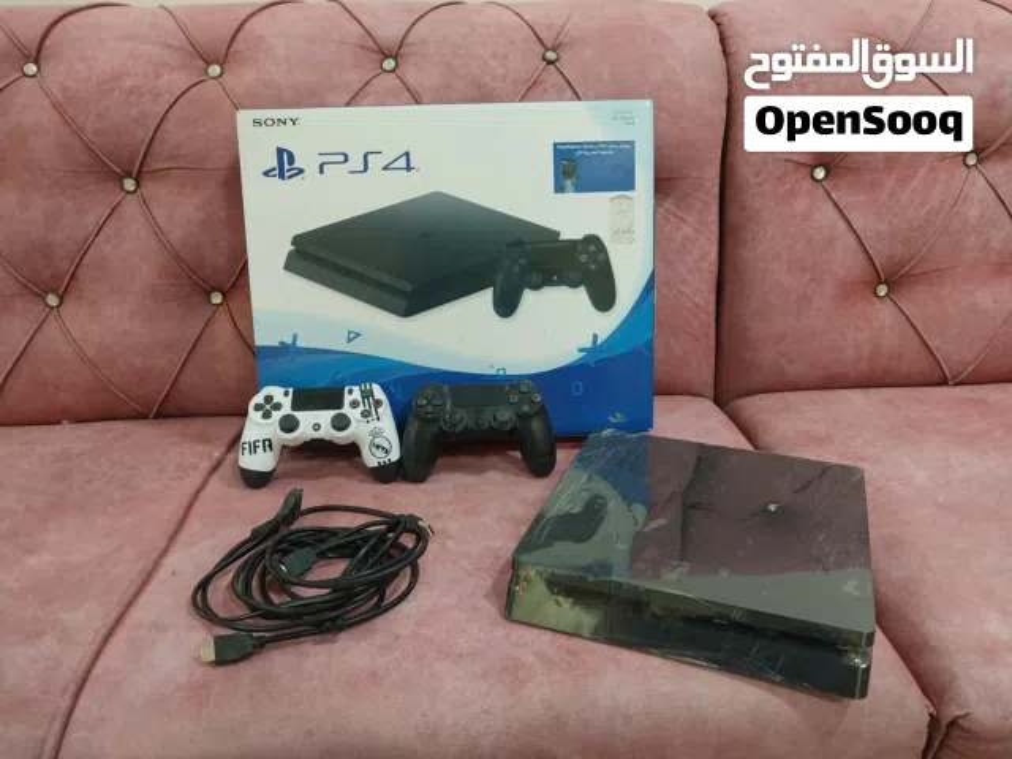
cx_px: 506
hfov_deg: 67.3
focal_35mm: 26
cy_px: 380
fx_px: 760
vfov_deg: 53.1
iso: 250
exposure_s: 1/50
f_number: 1.8
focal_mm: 4
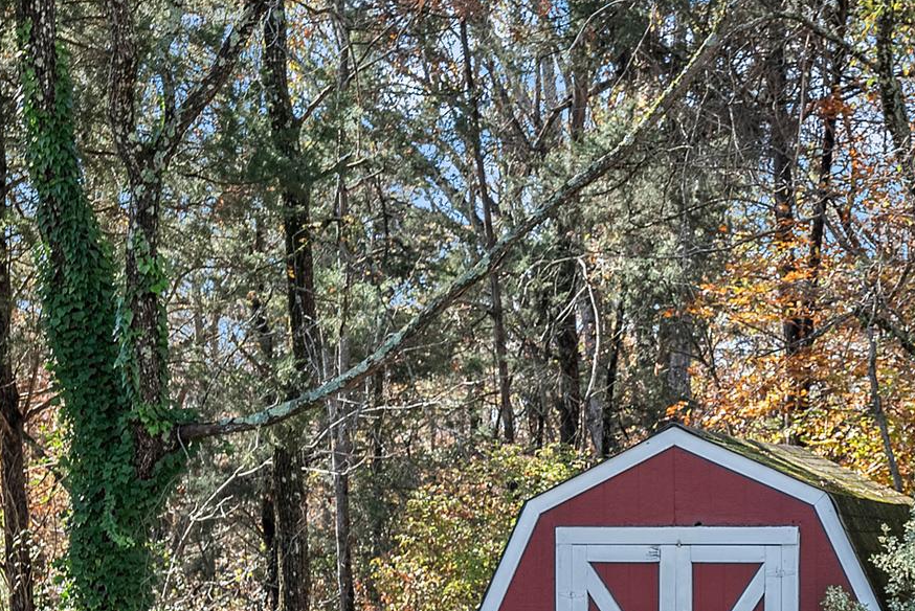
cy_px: 505
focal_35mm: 82
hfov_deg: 24.3
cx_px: 759
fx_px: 2085
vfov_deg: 16.5
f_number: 8
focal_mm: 35
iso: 800
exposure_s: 1/80
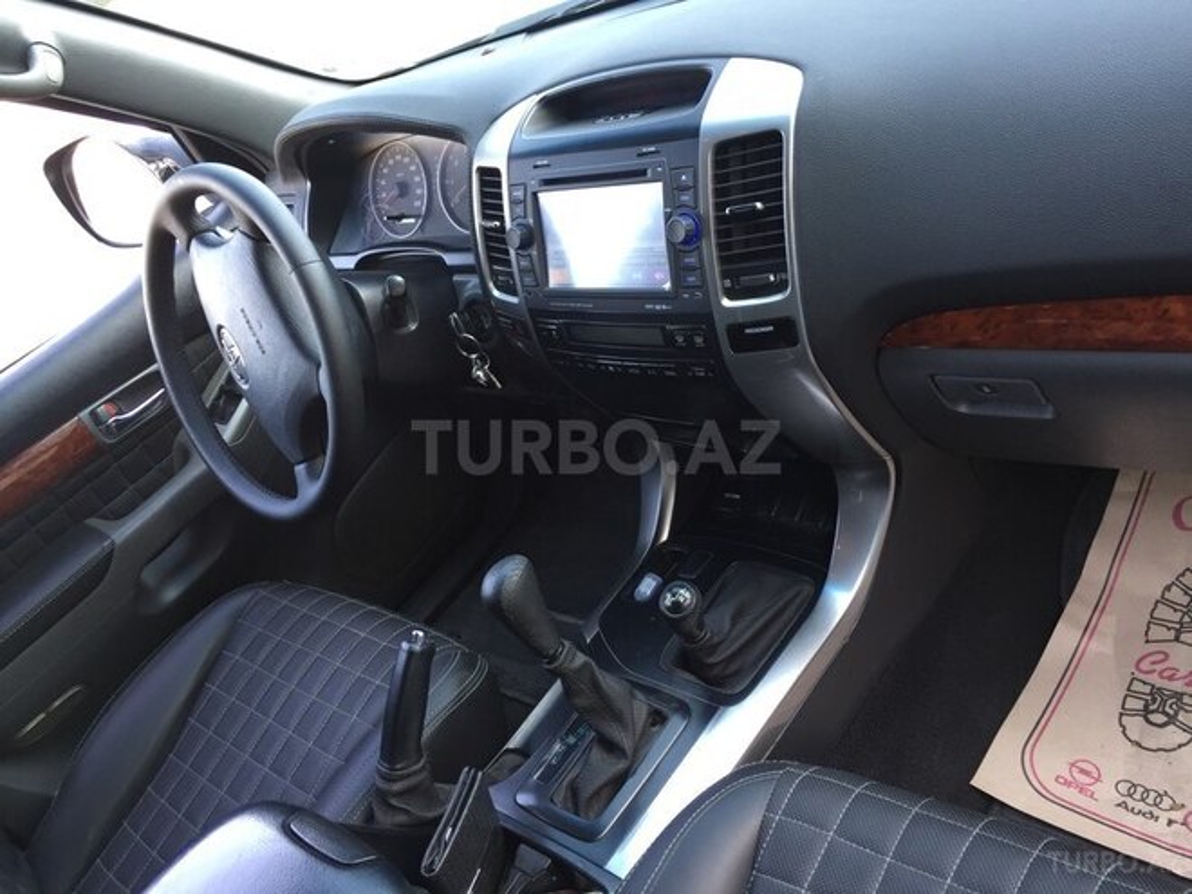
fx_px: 999
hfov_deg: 61.7
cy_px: 447
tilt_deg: -33.2
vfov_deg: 48.2
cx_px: 596
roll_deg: +26.1
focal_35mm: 29
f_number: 2.2
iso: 40
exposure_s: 1/50
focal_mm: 4.15
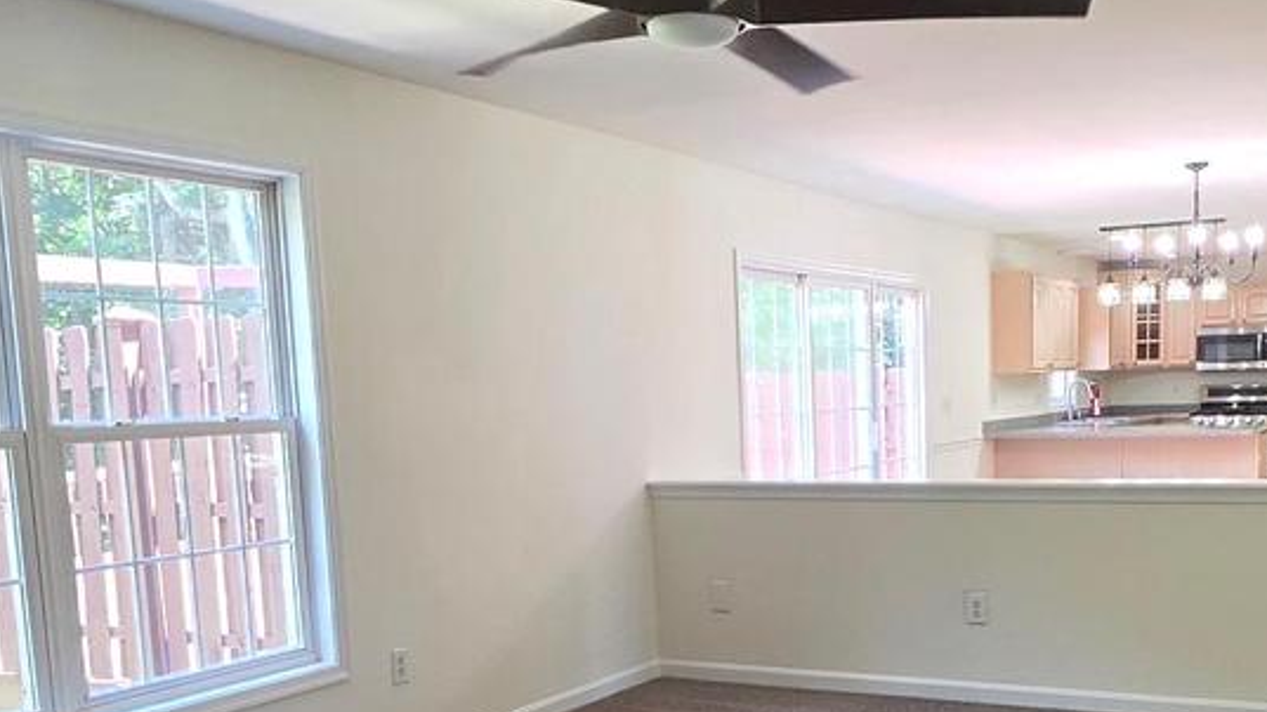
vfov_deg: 30.0
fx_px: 1277
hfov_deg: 52.5
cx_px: 736
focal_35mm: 38
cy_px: 620
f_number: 1.9
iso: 160
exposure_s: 1/120
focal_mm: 2.2
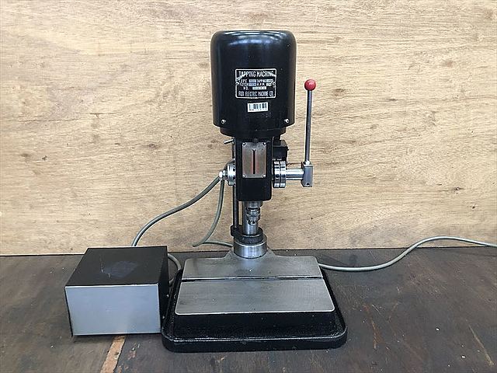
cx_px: 248
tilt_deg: -20.3
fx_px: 402
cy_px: 186
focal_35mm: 28
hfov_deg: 63.4
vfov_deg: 49.7
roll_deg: +1.4
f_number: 1.8
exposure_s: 1/15
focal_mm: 3.99
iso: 50
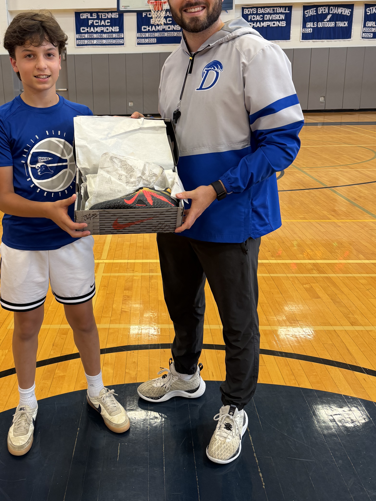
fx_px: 478
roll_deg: +1.4
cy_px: 195
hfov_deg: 42.5
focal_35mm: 33
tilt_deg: -13.9
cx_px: 130
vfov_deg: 54.8
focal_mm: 6.76
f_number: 1.78
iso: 160
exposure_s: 1/60
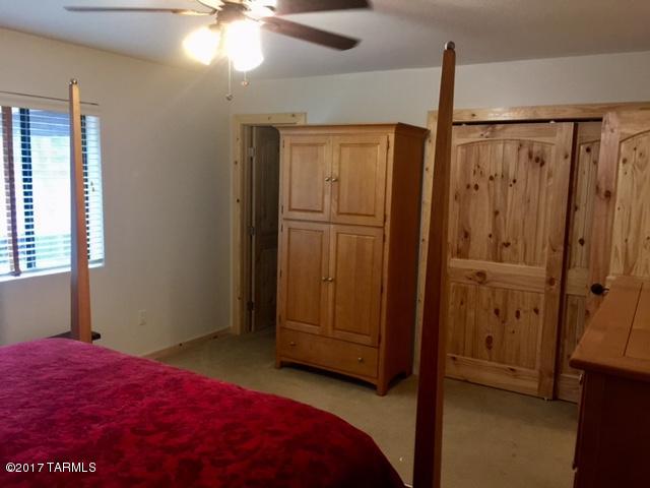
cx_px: 325
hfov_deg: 61.7
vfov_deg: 48.2
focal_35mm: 29
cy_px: 244
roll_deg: -0.8
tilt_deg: -7.4
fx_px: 545
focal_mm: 4.15
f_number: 2.2
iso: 125
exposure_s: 1/15
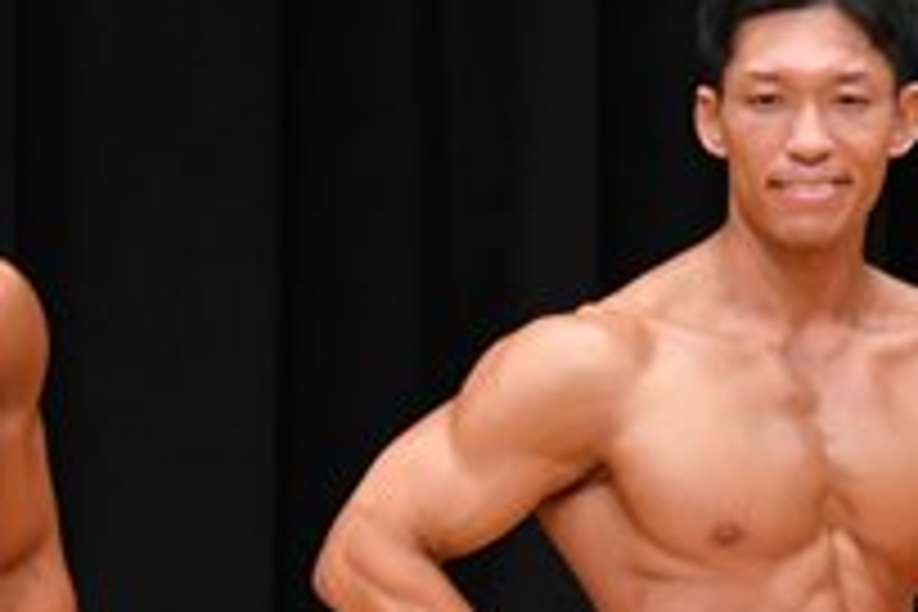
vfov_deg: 1.3
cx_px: -128
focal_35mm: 1084
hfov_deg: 1.9
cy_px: 724
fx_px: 27640
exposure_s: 1/400
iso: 4000
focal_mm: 190
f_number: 5.6
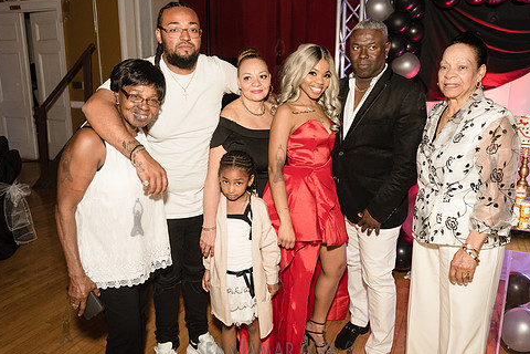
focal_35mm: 29
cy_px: 163
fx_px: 427
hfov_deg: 63.6
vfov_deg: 44.9
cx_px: 279
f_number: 3.2
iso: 2000
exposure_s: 1/250
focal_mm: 24
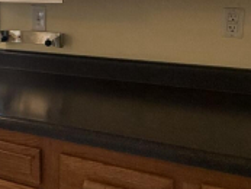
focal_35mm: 54
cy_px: 6
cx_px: 2
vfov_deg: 25.9
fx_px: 392
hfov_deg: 32.7
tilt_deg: -3.2
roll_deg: +0.9
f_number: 2.2
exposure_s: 1/120
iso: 320
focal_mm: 2.22
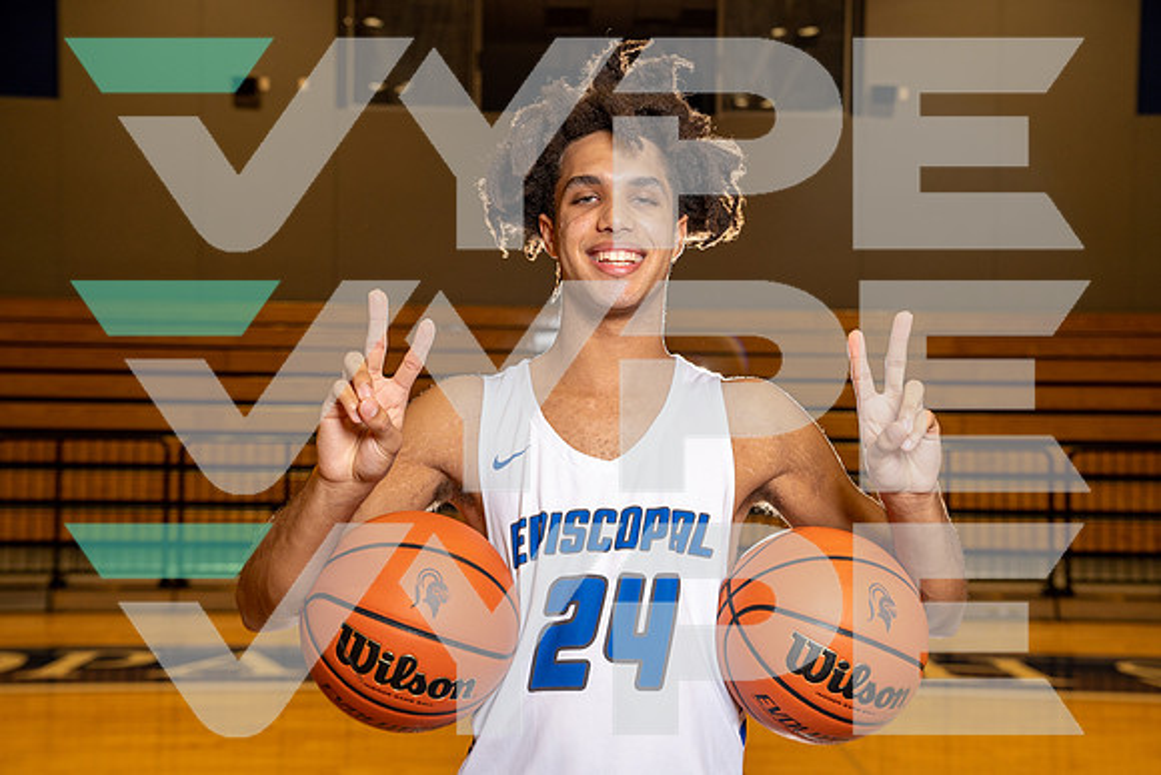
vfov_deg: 28.7
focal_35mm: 47
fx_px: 1516
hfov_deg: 41.9
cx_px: 580
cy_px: 388
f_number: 4.5
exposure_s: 1/250
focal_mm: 47
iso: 400
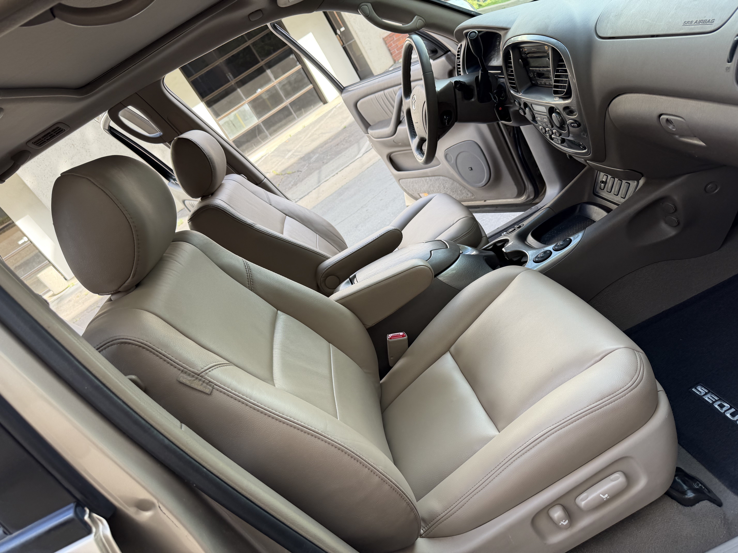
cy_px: 276
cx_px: 369
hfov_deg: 71.6
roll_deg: +31.2
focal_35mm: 24
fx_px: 512
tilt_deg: -24.6
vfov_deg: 56.8
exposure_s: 1/273
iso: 80
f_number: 1.78
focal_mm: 6.76
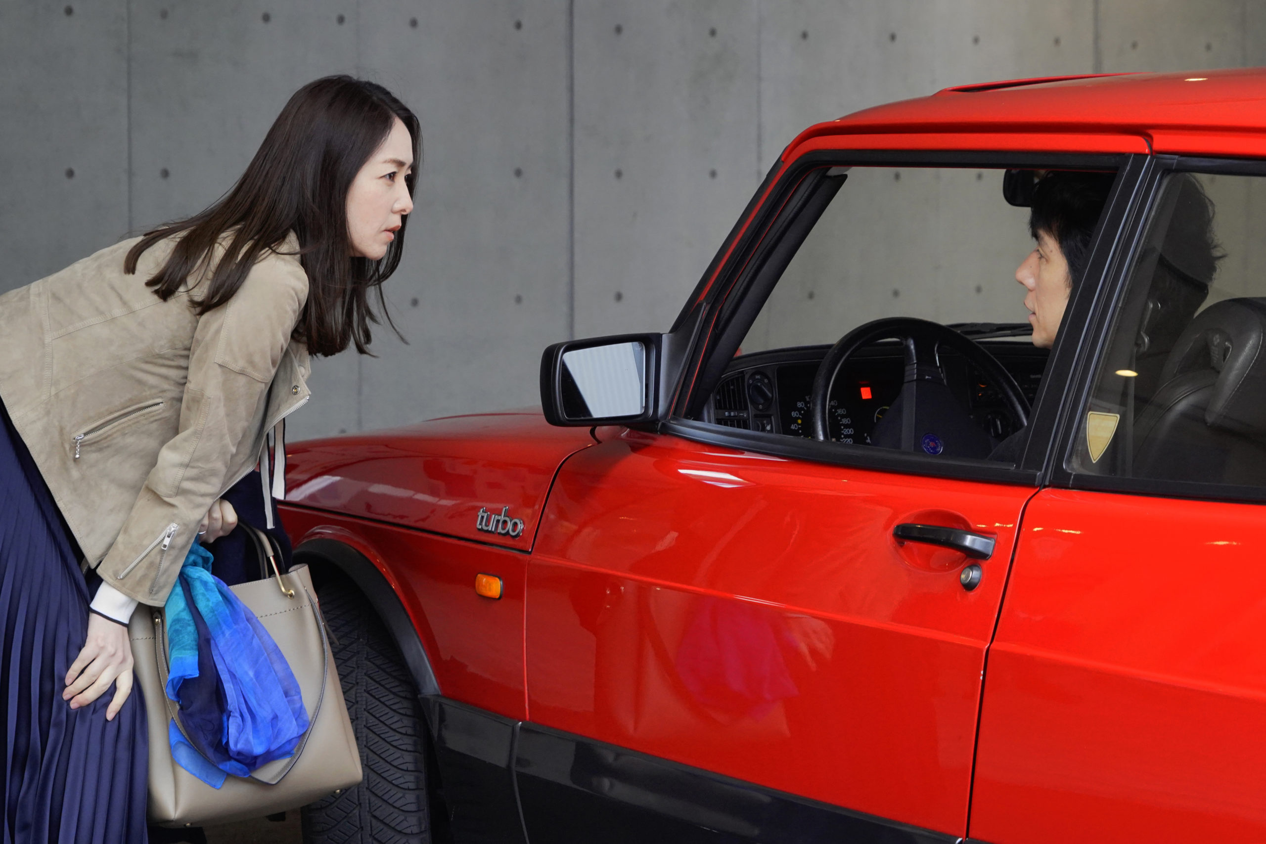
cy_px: 422
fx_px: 3692
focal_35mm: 105
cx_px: 633
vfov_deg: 13.0
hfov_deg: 19.5
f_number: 10
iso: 3200
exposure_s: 1/100
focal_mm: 105
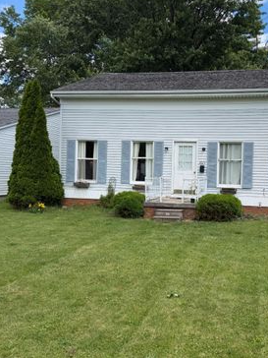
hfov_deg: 41.9
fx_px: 341
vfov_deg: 55.3
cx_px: 195
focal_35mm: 33
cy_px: 176
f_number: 1.78
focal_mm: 6.76
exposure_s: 1/2801
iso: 80
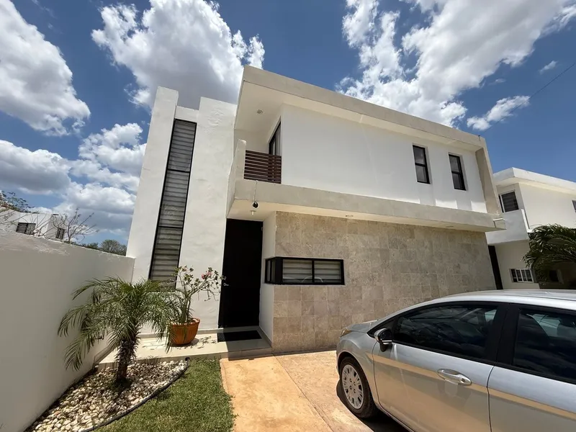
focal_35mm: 14
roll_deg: -0.6
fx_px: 233
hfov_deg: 102.1
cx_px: 288
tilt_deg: +15.0
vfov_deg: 85.7
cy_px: 216
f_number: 2.2
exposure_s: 1/3663
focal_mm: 2.22
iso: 50
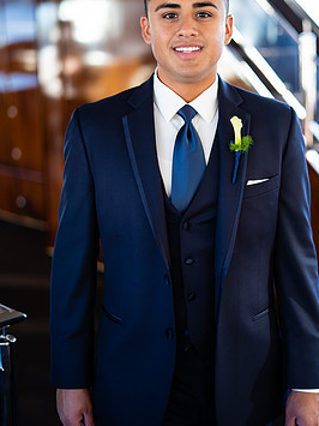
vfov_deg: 31.6
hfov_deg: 24.0
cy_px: 163
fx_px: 750
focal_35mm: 61
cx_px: 179
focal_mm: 50
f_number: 1.4
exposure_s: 1/200
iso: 160
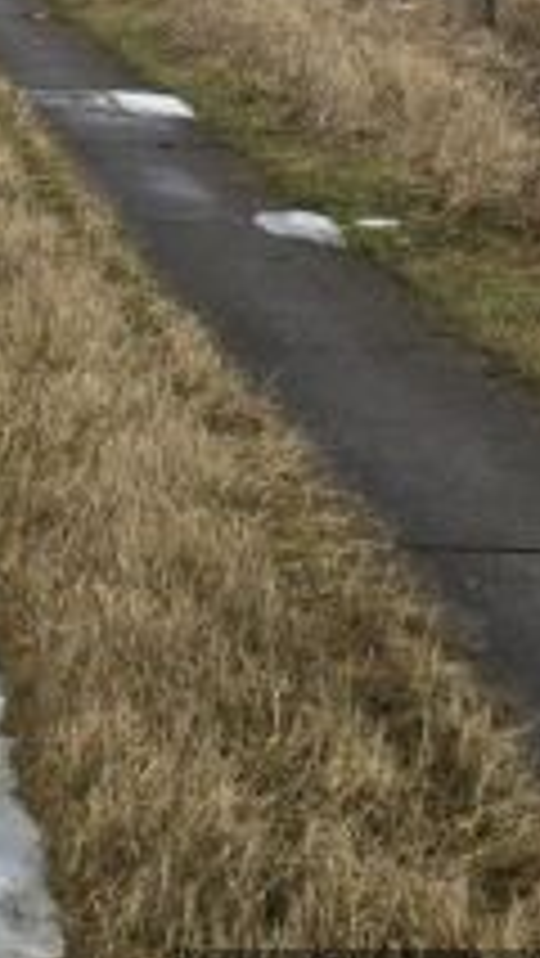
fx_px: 2390
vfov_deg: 20.7
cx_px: -94
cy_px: -292
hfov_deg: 12.6
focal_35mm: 94
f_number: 1.7
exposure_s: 1/518
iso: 12
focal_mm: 6.3
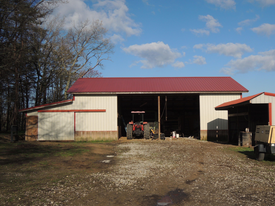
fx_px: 357
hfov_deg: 42.1
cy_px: 103
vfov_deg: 32.2
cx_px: 138
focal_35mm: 45
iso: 100
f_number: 3.5
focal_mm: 8.1
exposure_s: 1/1600
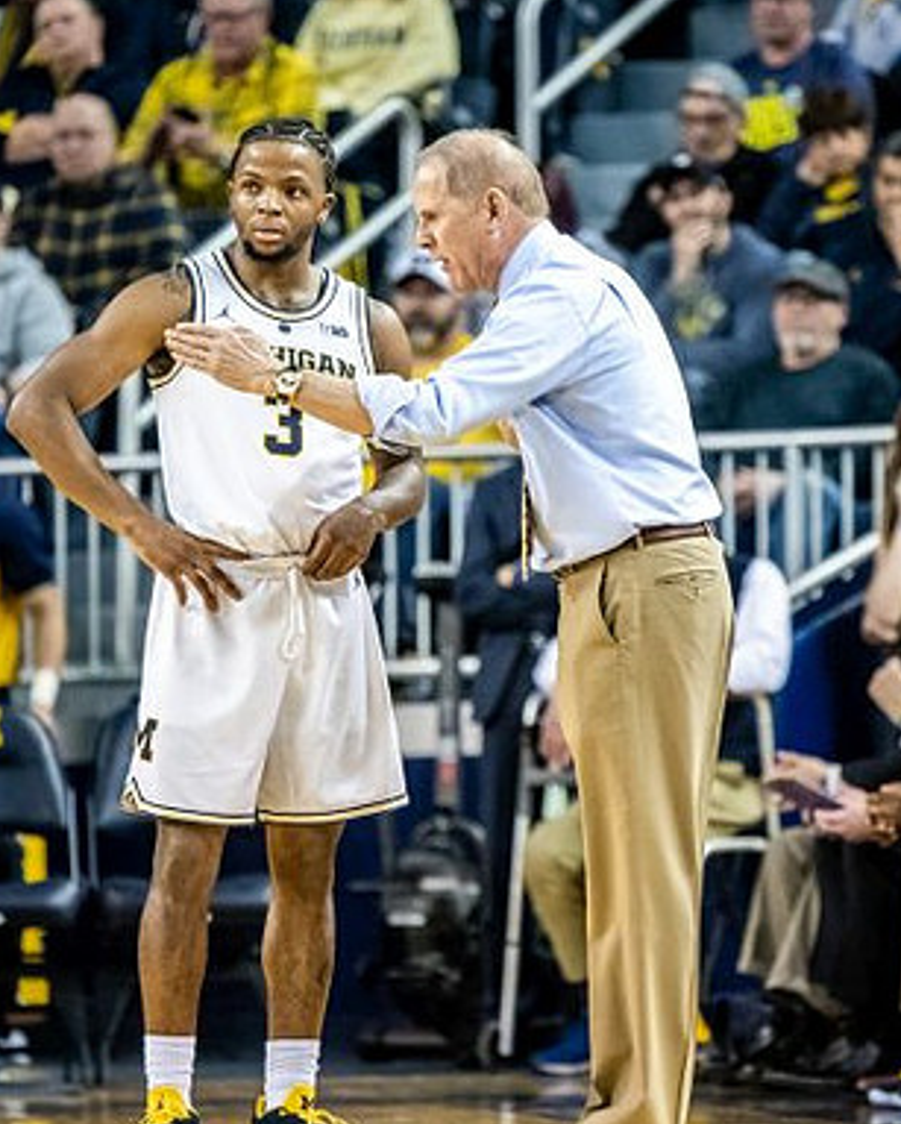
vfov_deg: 4.3
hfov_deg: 3.5
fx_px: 14815
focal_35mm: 445
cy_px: 571
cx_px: 532
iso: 5000
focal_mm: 200
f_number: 2.8
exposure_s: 1/1250
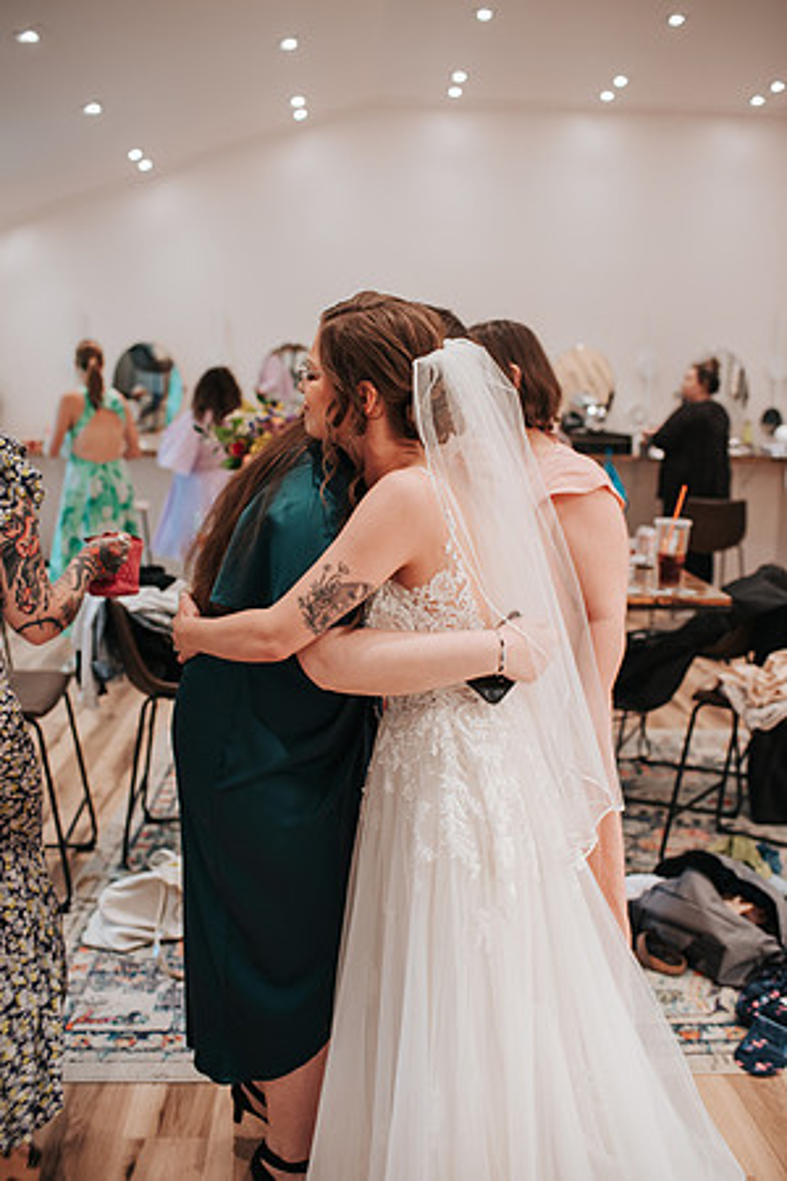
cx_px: 394
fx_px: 1148
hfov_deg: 37.9
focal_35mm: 35
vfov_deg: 54.4
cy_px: 590
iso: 640
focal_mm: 35
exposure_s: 1/125
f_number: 2.8
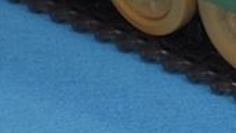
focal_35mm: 507
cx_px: 506
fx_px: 3175
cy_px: -226
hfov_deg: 4.2
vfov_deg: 2.4
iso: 320
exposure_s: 1/125
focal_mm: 17.9
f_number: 4.9
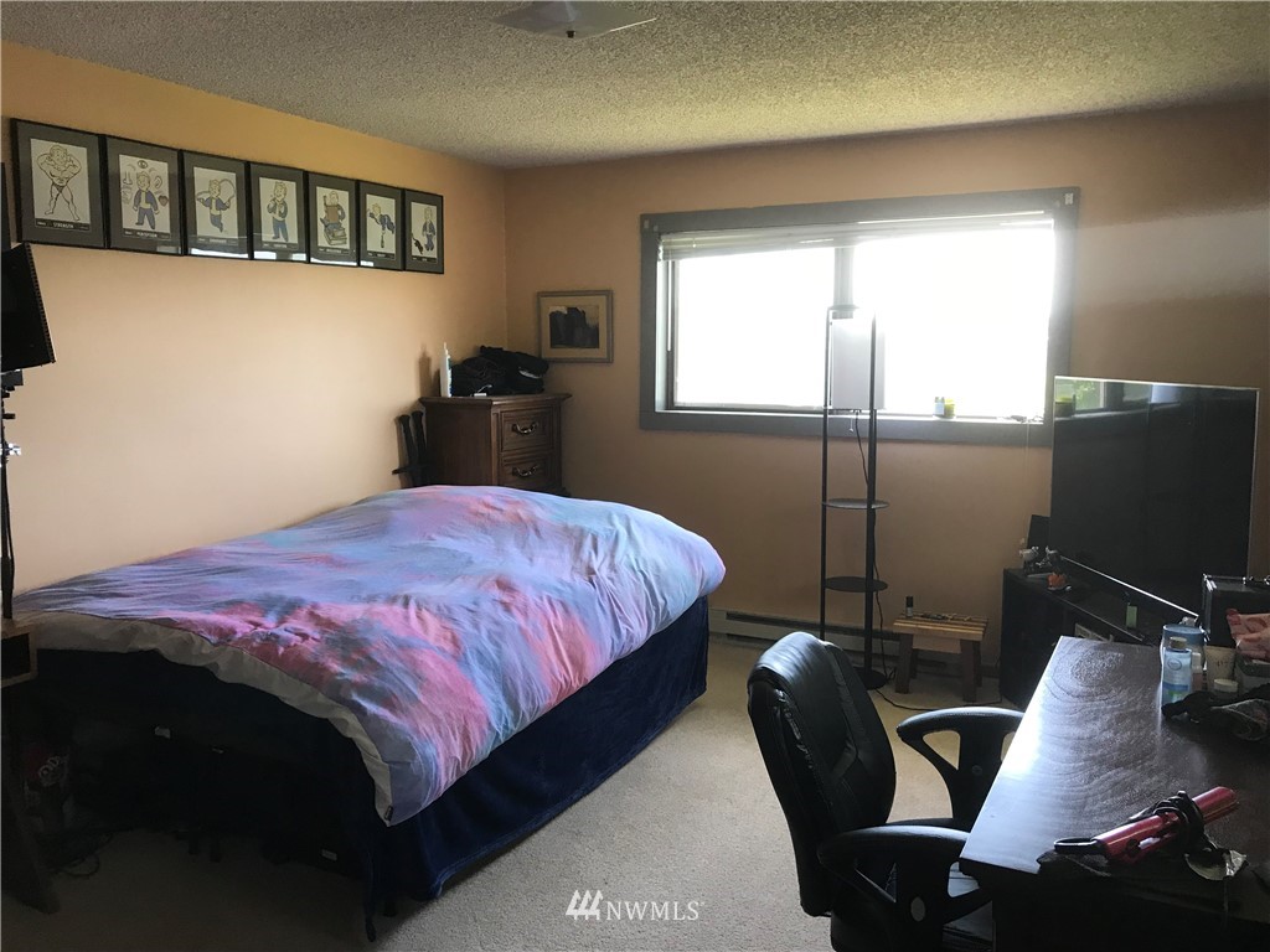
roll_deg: +0.4
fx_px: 1027
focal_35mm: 28
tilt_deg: -5.4
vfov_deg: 49.7
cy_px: 476
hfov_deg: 63.4
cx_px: 635
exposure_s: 1/30
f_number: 1.8
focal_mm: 3.99
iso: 25
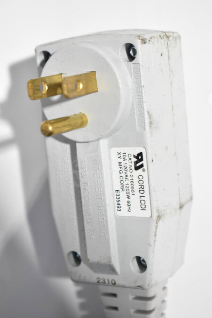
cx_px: 106
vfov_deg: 24.6
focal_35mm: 82
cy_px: 159
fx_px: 728
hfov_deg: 16.6
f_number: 5.6
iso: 1800
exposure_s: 1/100
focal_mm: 55
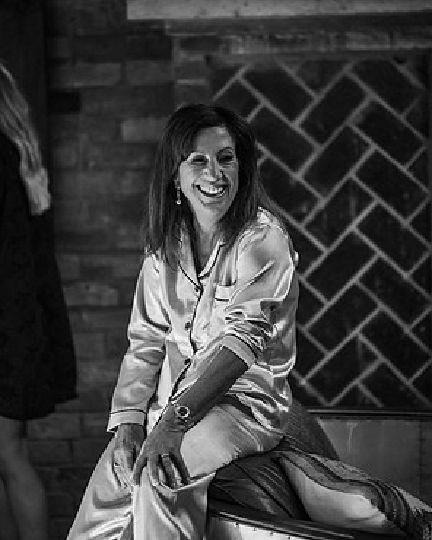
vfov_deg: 19.7
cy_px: 231
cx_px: 217
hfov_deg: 15.9
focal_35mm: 97
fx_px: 1550
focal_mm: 85
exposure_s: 1/200
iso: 160
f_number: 1.8
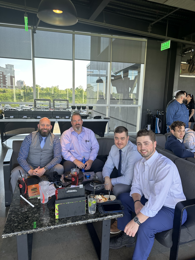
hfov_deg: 56.8
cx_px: 98
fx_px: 180
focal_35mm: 24
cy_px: 130
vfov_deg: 71.6
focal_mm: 6.86
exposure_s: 1/250
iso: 80
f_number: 1.78
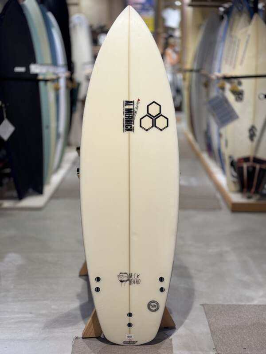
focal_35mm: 48
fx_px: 492
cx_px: 133
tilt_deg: -13.8
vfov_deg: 39.7
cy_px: 177
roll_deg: -0.1
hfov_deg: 30.3
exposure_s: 1/100
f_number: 1.78
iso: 50
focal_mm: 6.76
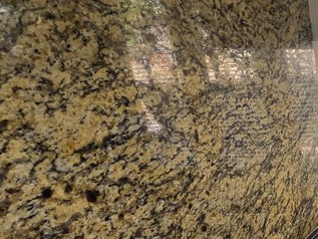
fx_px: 386
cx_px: 411
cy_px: 194
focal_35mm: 42
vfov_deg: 33.3
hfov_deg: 33.2
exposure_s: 1/60
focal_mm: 2.2
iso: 125
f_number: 2.2
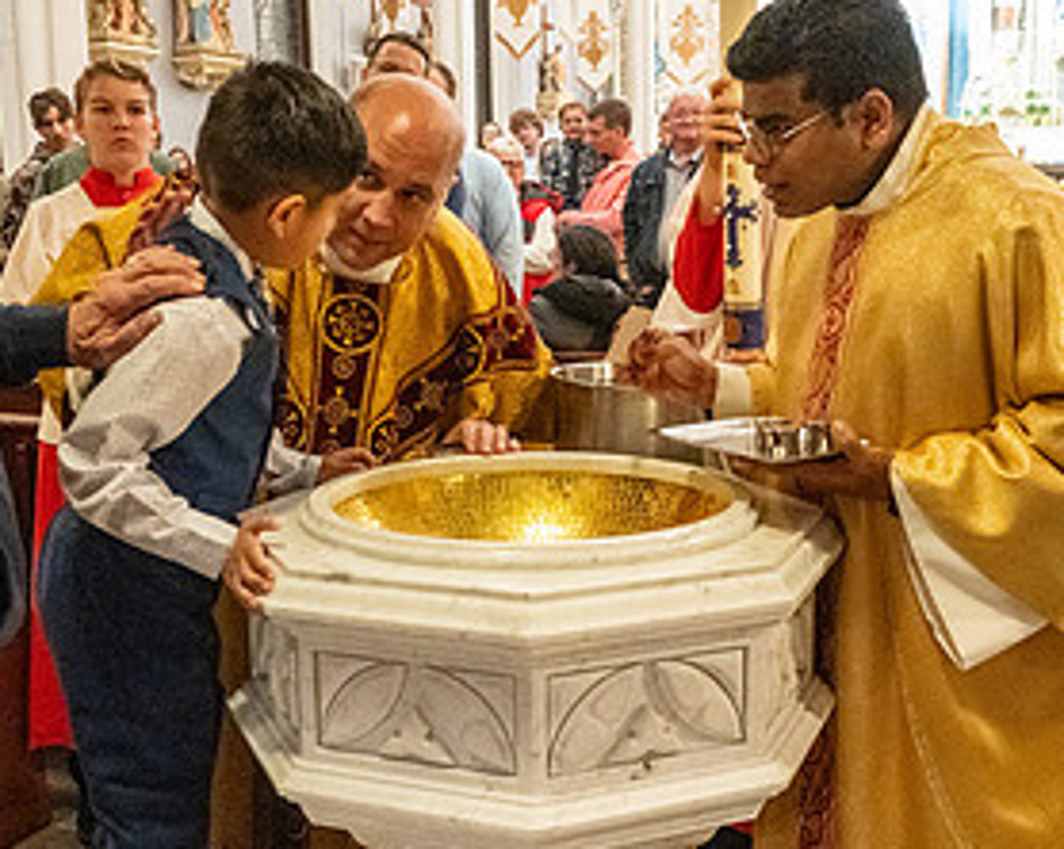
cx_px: 547
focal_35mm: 47
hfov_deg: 39.6
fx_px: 1479
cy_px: 446
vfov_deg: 32.0
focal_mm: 24
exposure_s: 1/60
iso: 5000
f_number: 4.5
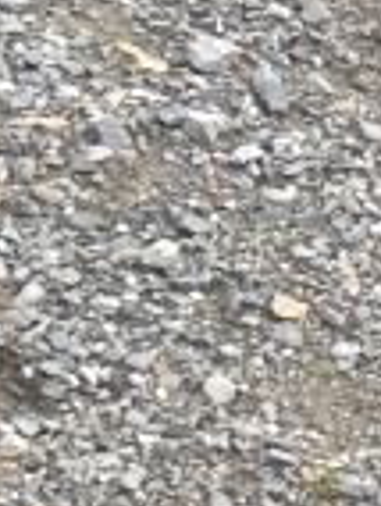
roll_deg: -26.8
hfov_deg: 4.8
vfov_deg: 7.5
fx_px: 3819
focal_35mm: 261
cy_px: 663
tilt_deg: -35.2
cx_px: 1898
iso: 25
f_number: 2.2
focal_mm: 4.15
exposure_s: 1/234
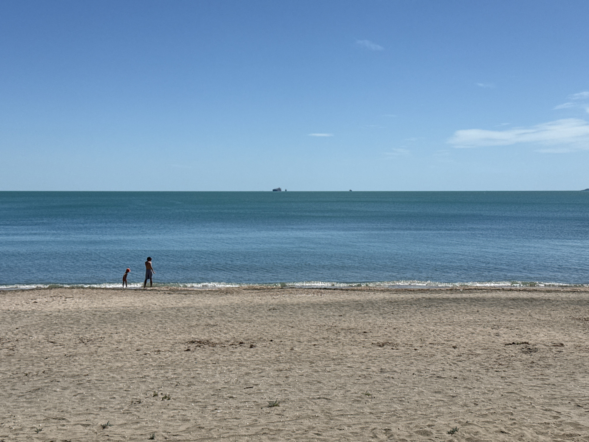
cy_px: 221
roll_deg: -0.1
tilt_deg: -1.4
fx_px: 817
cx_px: 294
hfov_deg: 39.7
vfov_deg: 30.3
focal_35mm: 48
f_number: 1.78
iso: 64
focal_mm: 6.76
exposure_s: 1/11364
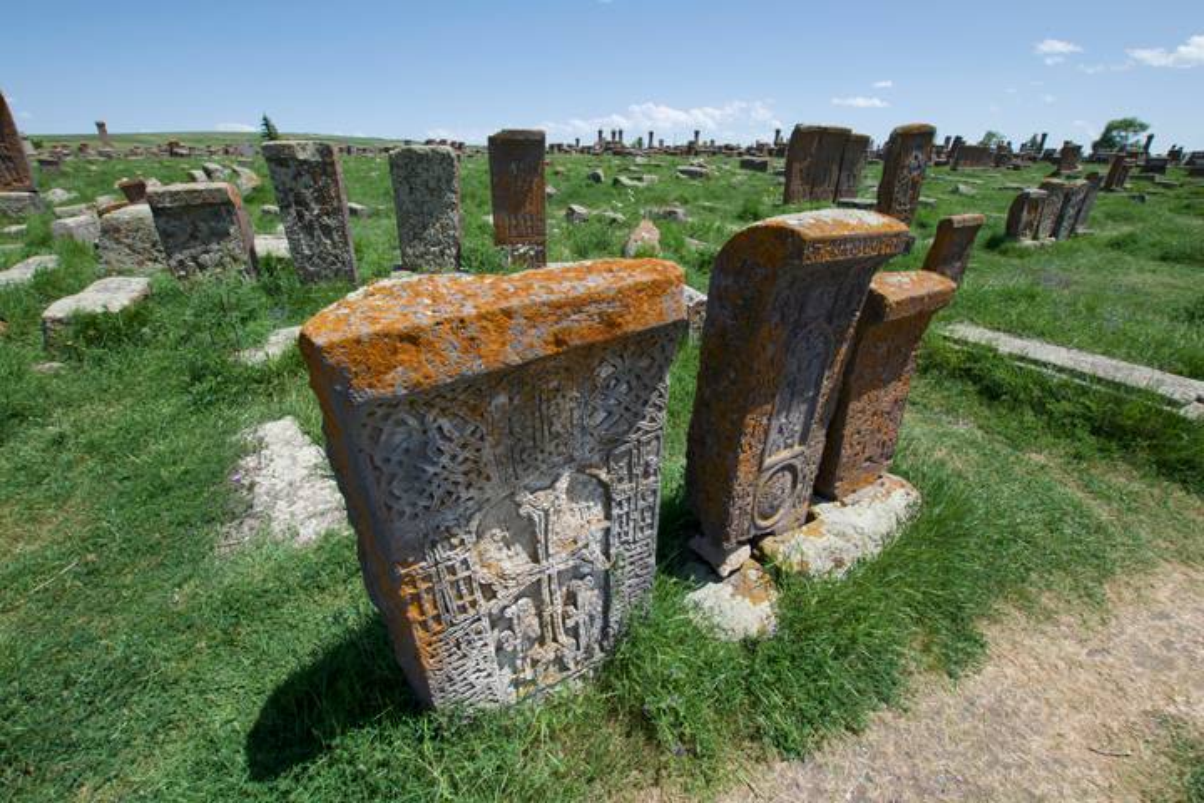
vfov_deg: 77.3
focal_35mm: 15
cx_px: 602
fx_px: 502
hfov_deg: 100.4
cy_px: 402
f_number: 10
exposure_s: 1/125
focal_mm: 10
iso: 100
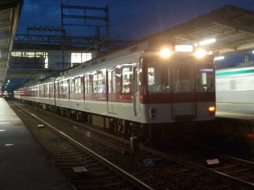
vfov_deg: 30.3
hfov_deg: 39.7
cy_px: 95
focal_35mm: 48
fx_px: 352
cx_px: 127
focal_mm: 8.6
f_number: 4
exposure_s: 1/4
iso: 400
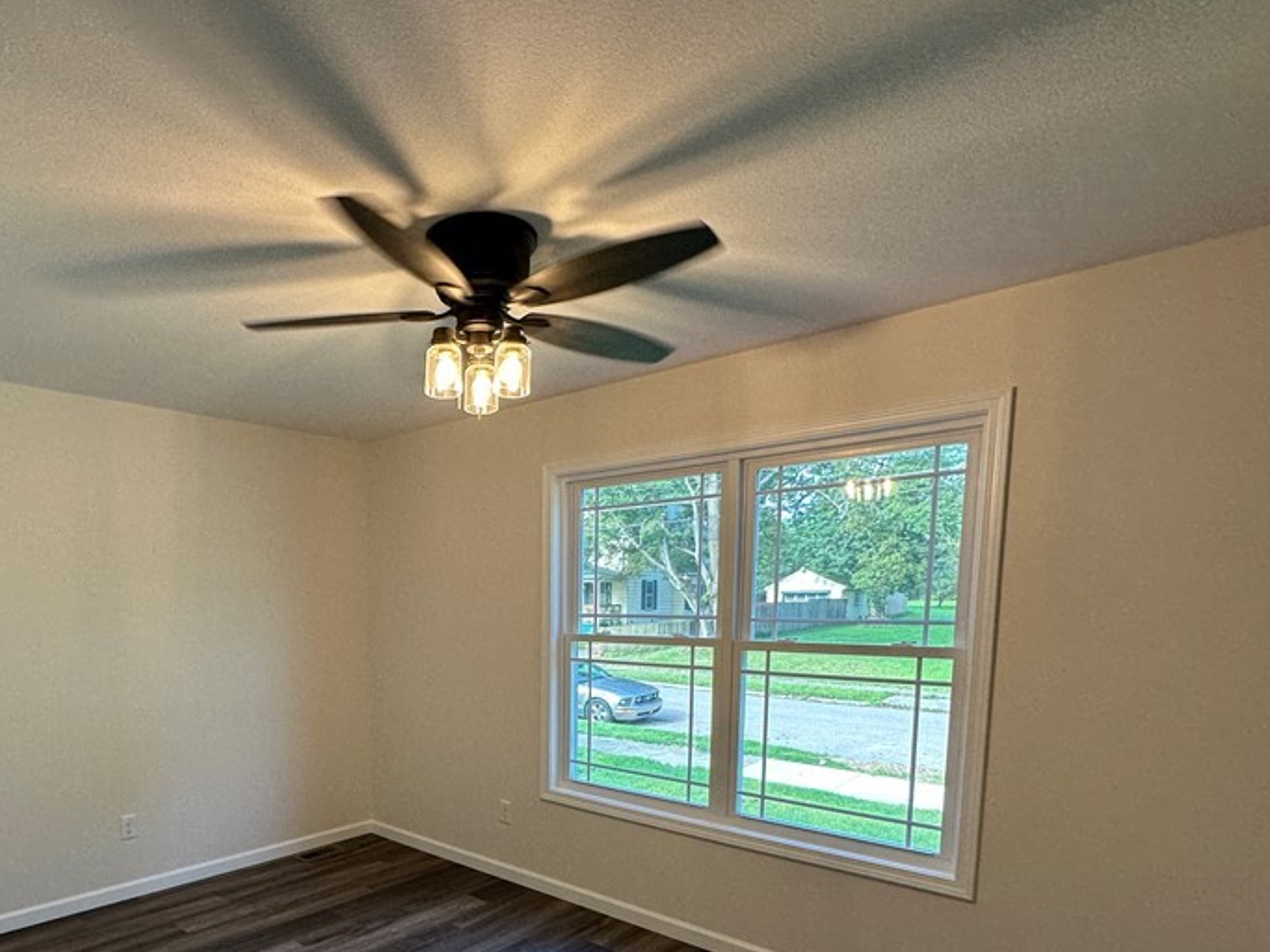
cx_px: 454
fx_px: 770
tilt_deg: -6.5
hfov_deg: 77.2
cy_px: 688
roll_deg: -0.2
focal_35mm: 21
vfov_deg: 60.7
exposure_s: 1/120
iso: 160
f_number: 2.2
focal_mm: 2.22
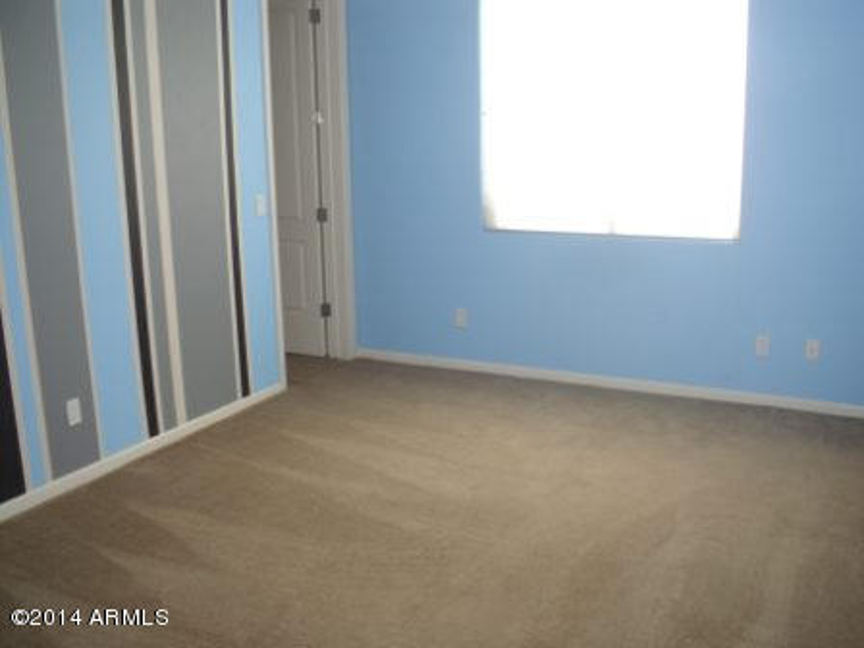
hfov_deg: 49.0
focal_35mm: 38
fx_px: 948
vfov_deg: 37.7
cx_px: 432
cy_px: 324
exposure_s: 1/60
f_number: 2.9
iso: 200
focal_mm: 6.3
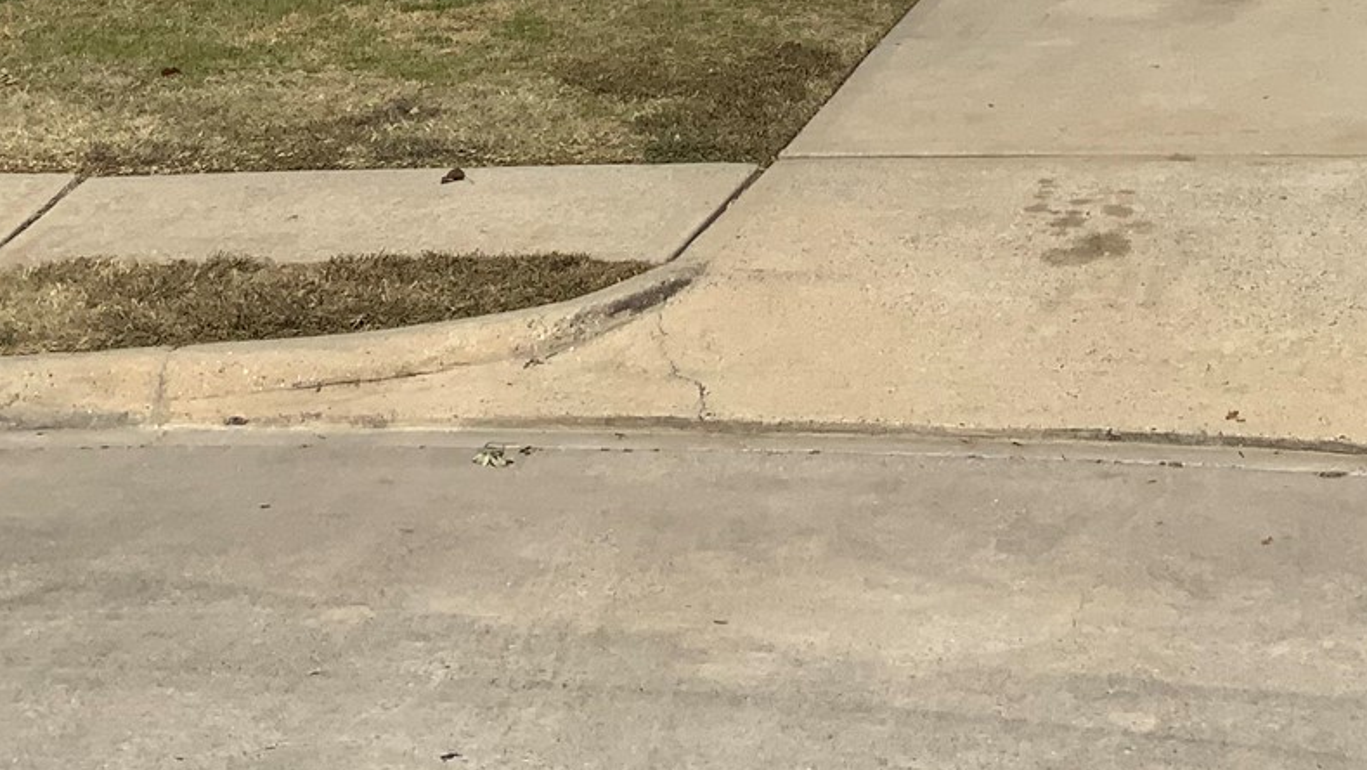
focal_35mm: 82
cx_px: 969
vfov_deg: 13.8
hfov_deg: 25.7
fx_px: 2973
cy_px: -416
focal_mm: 3
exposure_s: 1/4785
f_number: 1.8
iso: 20
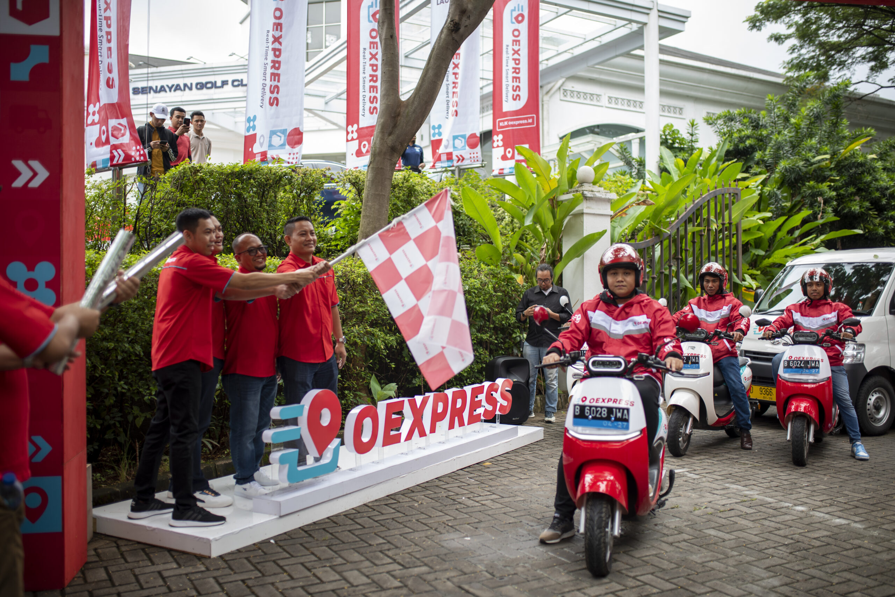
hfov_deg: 54.4
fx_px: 870
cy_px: 298
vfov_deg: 37.9
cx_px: 448
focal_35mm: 35
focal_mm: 35
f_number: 1.4
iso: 100
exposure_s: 1/640
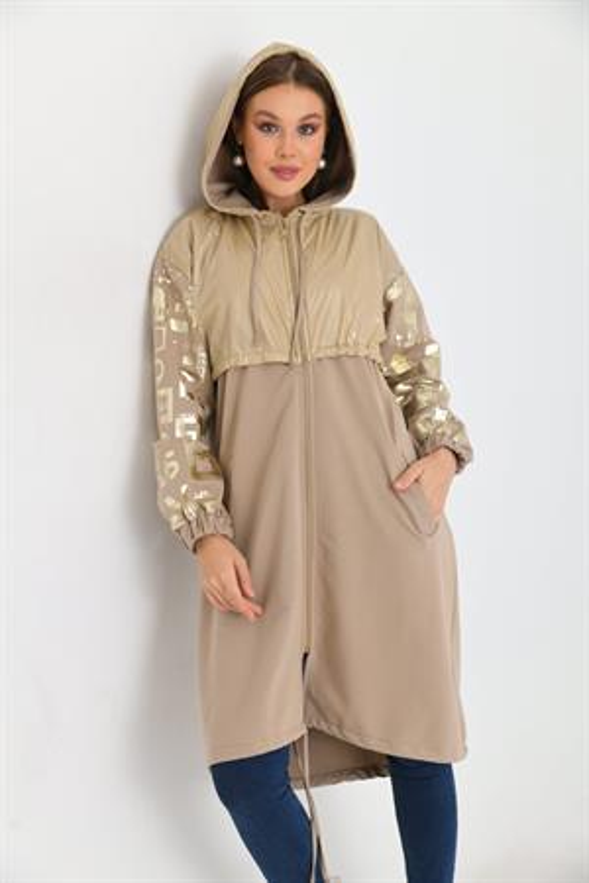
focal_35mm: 52
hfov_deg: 26.0
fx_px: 1276
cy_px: 442
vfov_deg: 38.2
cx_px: 294
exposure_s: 1/125
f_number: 5.6
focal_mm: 52
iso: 100
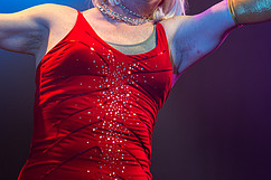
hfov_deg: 10.1
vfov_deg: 6.7
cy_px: -30
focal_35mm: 204
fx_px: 1535
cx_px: 136
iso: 160
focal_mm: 85
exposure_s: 1/200
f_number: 1.8
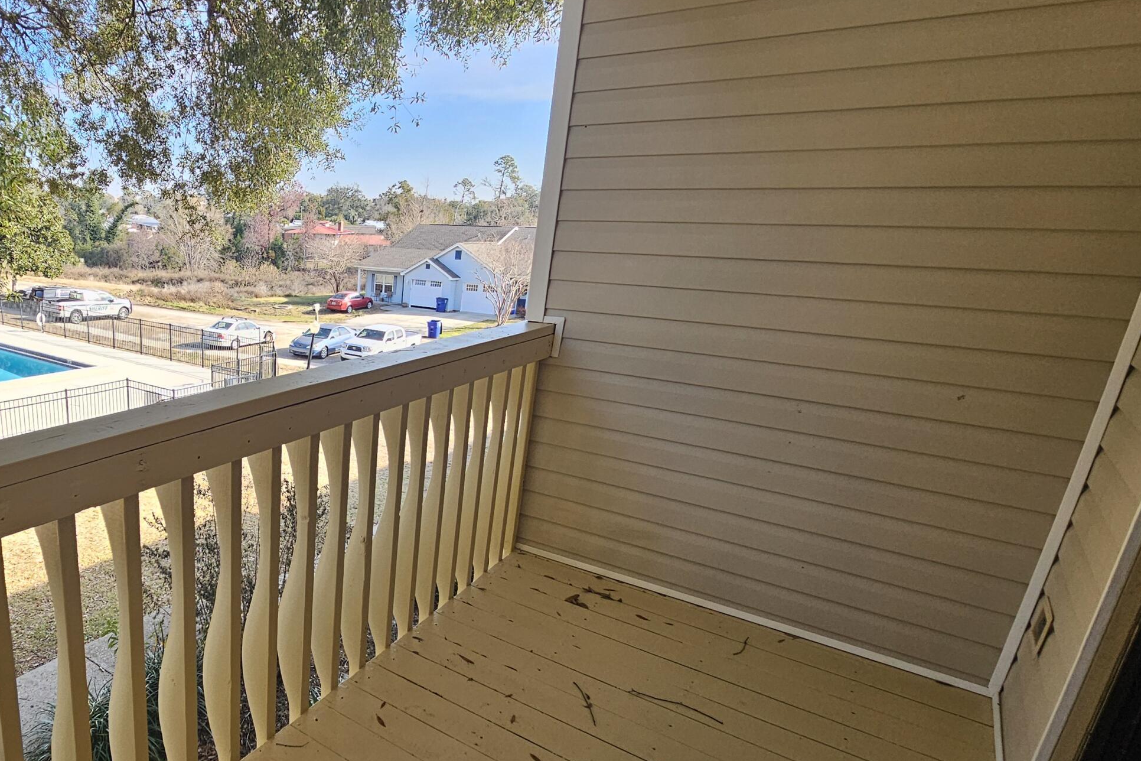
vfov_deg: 59.1
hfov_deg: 75.3
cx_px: 285
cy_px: 449
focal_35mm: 21
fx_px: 666
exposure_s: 1/300
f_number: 2.2
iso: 50
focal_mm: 2.2
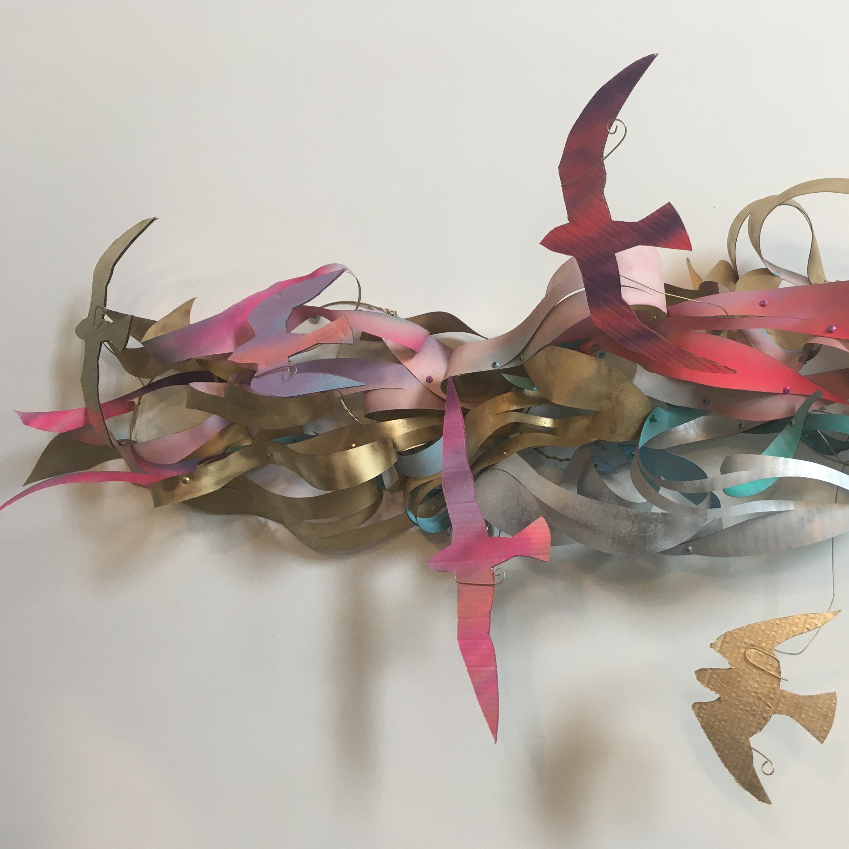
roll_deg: -3.4
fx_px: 971
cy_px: 424
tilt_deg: +5.1
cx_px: 573
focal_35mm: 35
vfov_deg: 47.2
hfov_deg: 46.4
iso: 64
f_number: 2.2
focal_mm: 4.15
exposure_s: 1/30
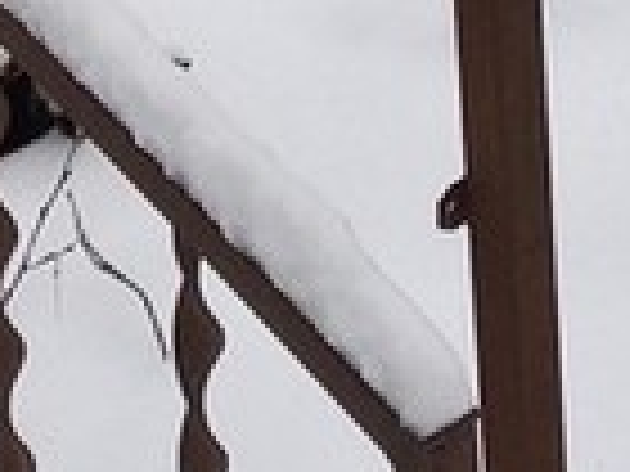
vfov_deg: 7.2
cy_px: -980
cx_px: 824
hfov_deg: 10.6
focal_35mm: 183
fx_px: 3331
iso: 40
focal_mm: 4.6
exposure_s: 1/50
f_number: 2
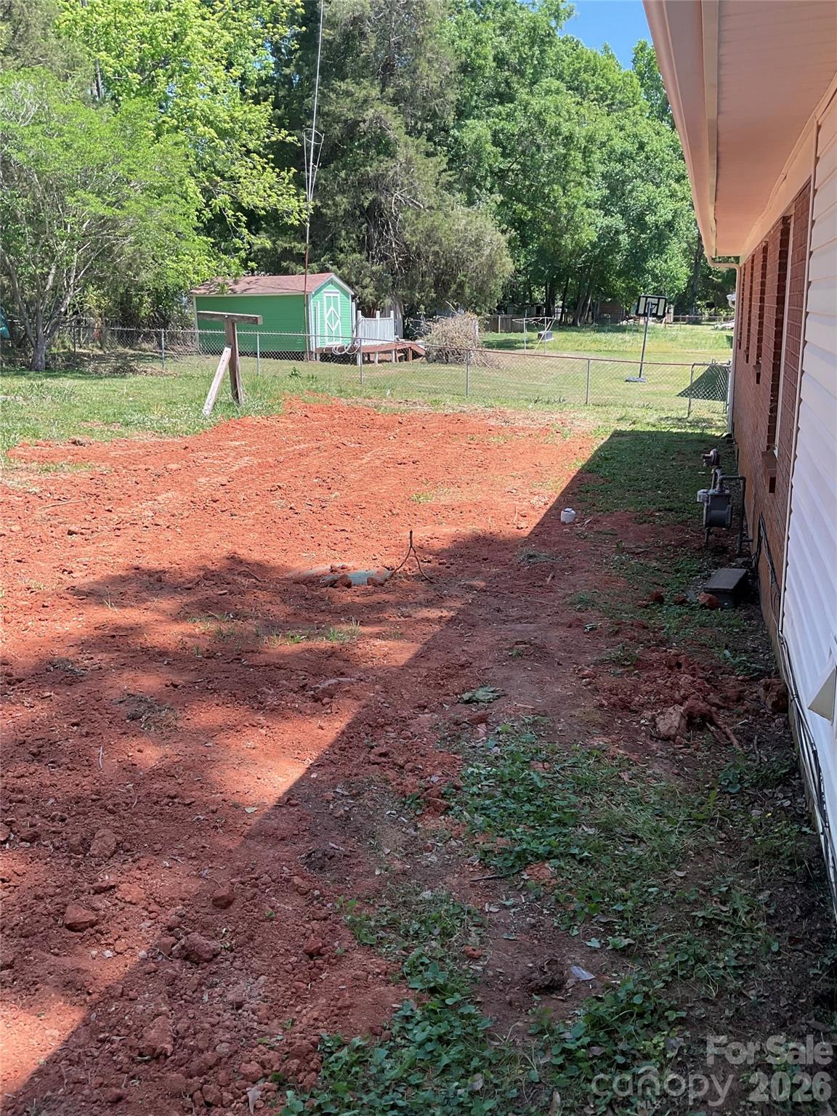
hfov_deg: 48.2
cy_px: 558
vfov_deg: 61.7
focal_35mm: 29
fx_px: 935
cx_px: 418
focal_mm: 3
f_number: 1.8
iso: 16
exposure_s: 1/504
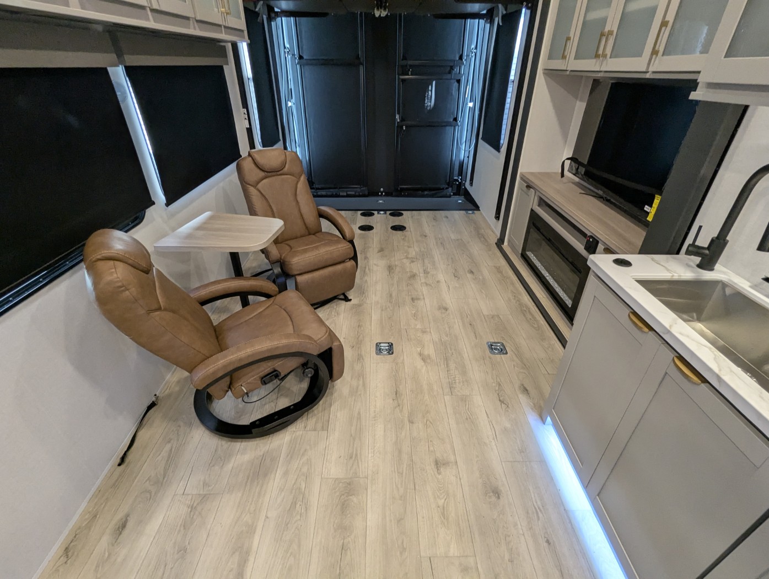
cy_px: 290
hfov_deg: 94.4
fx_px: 356
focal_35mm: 16
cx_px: 384
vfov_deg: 78.2
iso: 173
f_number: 2.2
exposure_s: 1/58.8
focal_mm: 2.35
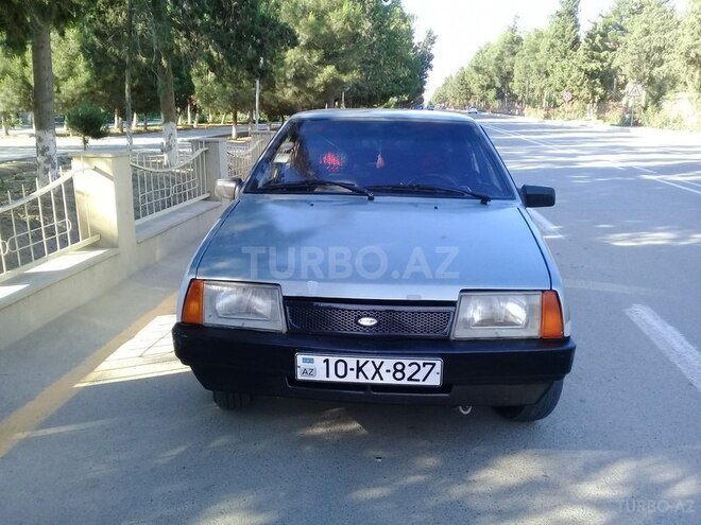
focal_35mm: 31
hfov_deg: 58.4
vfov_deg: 45.4
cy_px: 262
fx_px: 628
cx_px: 350
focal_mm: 3.3
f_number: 2.2
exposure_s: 1/162
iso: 50
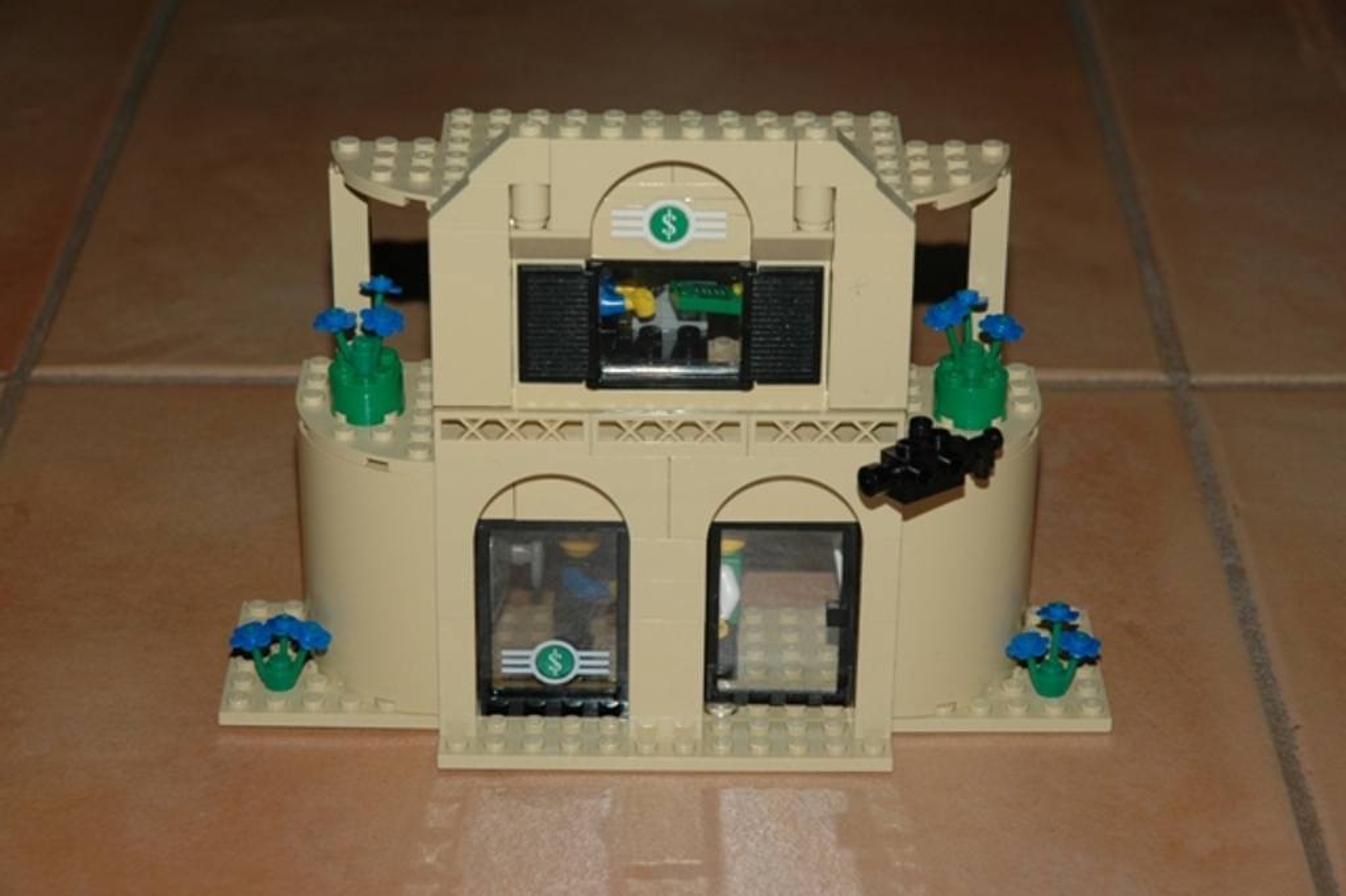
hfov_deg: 19.5
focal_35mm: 105
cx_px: 673
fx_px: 3924
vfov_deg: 13.0
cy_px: 448
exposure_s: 1/60
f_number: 9
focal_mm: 70
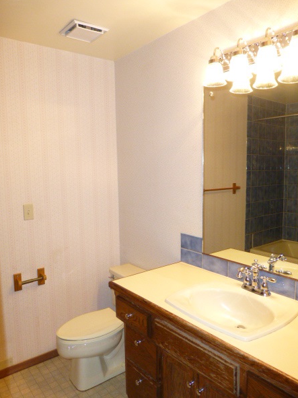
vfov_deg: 67.3
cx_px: 160
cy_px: 198
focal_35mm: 26
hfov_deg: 53.0
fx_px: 299
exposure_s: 1/60
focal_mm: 4.3
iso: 500
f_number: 3.3
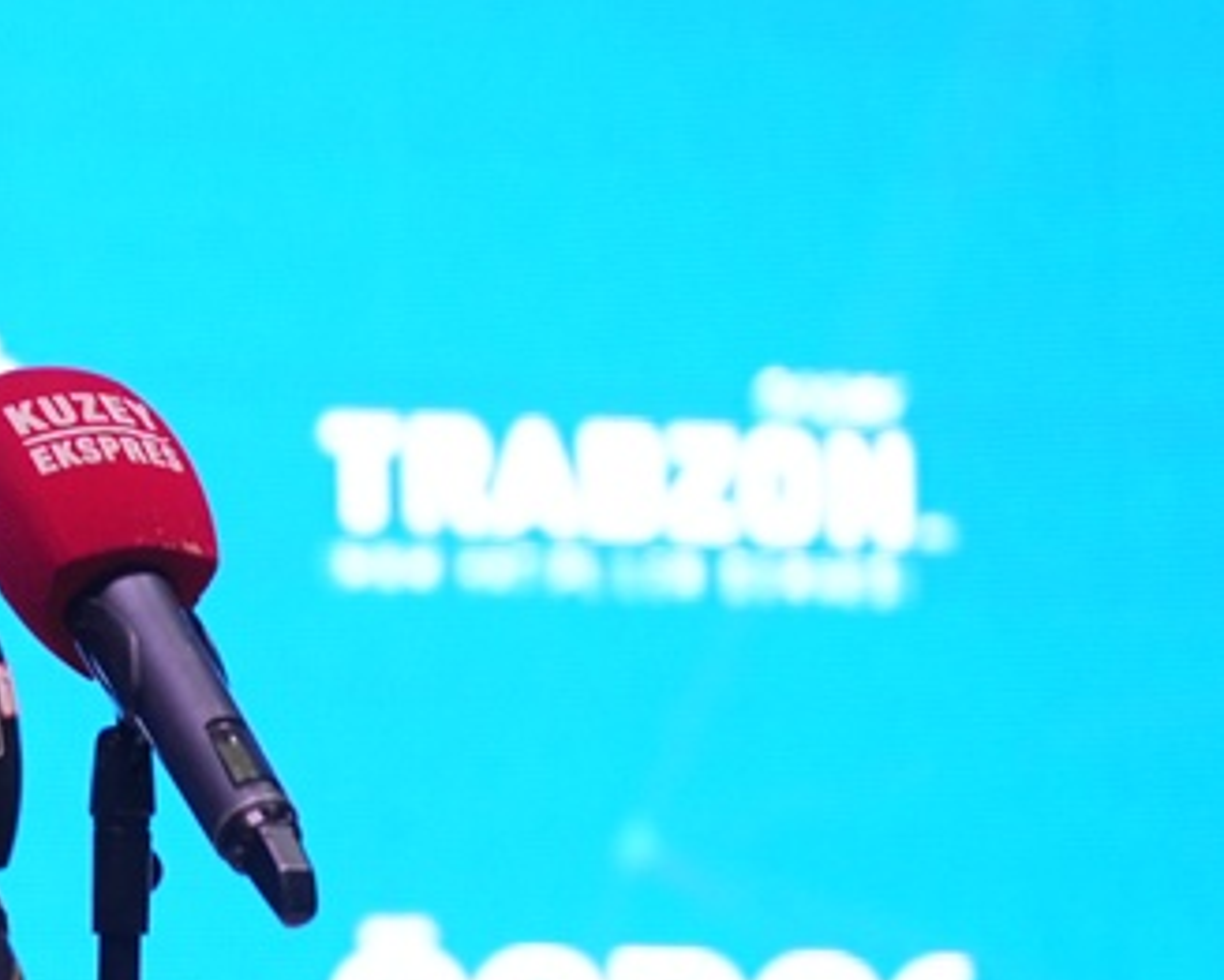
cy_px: 827
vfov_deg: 3.0
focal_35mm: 525
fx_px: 19030
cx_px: -1142
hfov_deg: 3.7
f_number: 2.8
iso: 1000
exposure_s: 1/160
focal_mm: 134
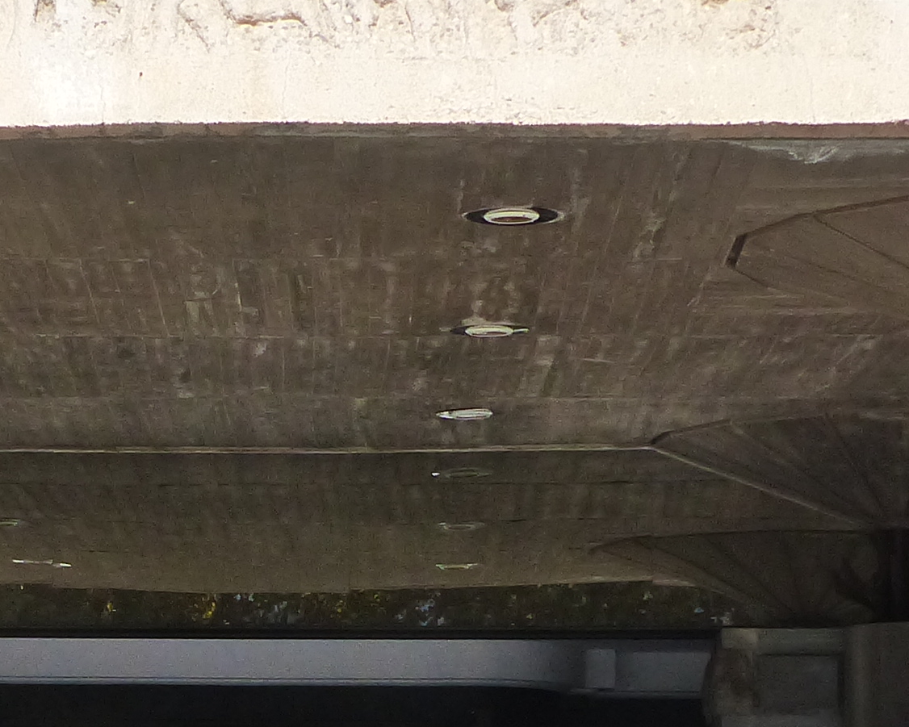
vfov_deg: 9.9
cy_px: 621
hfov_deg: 12.3
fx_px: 4197
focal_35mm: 156
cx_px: 213
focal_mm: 8.1
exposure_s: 1/1000
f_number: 4
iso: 250
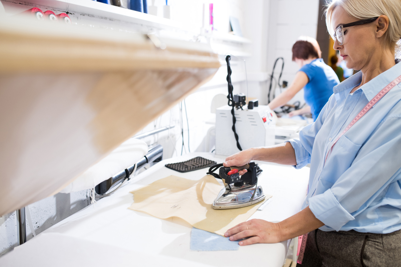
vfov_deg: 37.9
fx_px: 390
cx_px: 200
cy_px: 134
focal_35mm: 35
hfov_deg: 54.4
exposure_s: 1/160
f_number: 3.2
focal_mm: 35
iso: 800
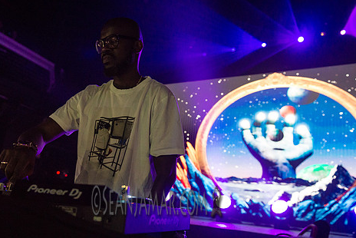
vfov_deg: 43.6
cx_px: 159
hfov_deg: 61.7
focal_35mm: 30
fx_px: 297
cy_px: 129
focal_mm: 24
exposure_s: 1/320
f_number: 2.8
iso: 4000
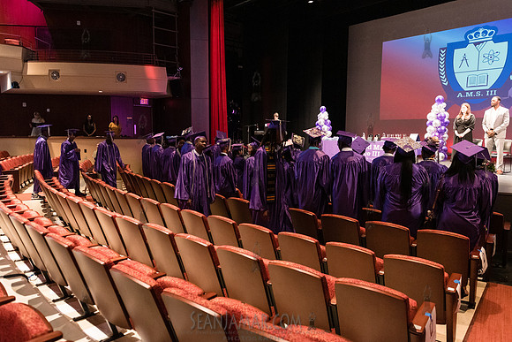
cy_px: 171
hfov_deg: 71.0
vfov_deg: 50.9
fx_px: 359
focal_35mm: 25
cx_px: 256
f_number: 3.5
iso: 4000
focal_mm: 24
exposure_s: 1/200
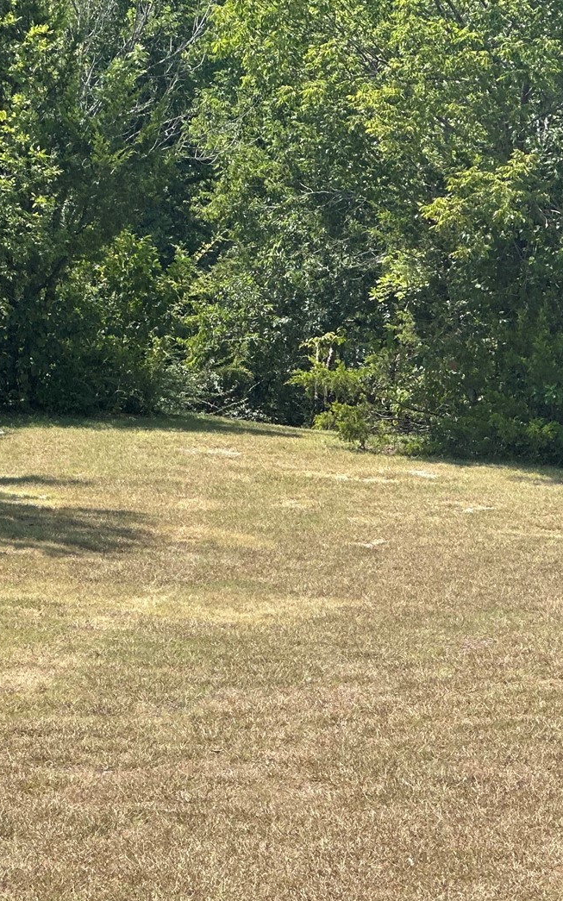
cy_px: 483
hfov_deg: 8.2
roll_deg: -0.6
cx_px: 197
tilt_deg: -2.3
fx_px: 3928
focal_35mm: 160
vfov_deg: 13.1
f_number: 2.8
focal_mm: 9
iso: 32
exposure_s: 1/362
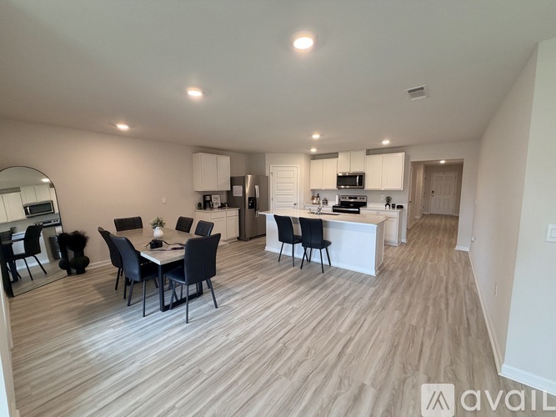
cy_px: 208
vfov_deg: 85.7
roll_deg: +0.5
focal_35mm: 14
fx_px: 225
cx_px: 278
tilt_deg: -6.0
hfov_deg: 102.1
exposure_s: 1/60
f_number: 2.2
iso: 200
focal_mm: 2.22
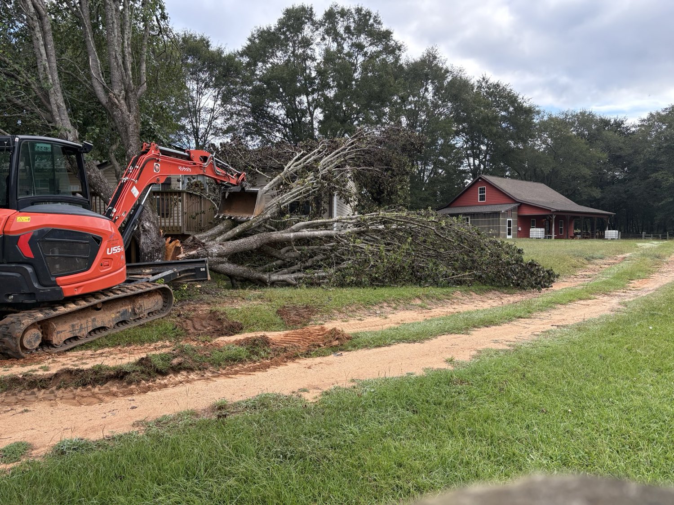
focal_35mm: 26
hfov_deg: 67.3
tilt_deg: -1.1
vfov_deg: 53.1
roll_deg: +0.8
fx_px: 506
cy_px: 252
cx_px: 337
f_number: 1.6
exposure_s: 1/375
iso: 64
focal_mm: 5.96
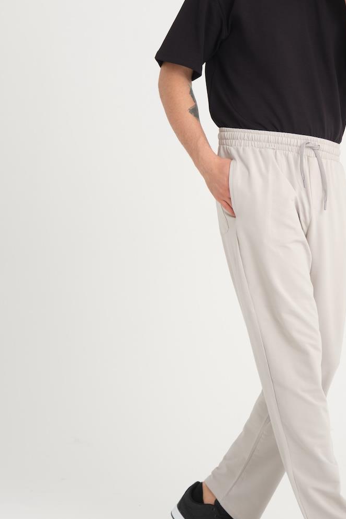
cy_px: 173
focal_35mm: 98
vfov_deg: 20.7
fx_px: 1413
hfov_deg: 13.9
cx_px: 288
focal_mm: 35.8
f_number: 7.1
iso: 160
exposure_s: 1/125
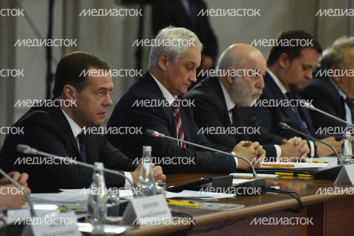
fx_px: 2459
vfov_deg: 5.5
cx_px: 177
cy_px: 118
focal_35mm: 250
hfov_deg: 8.2
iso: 5000
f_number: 6.3
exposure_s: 1/250
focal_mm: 250
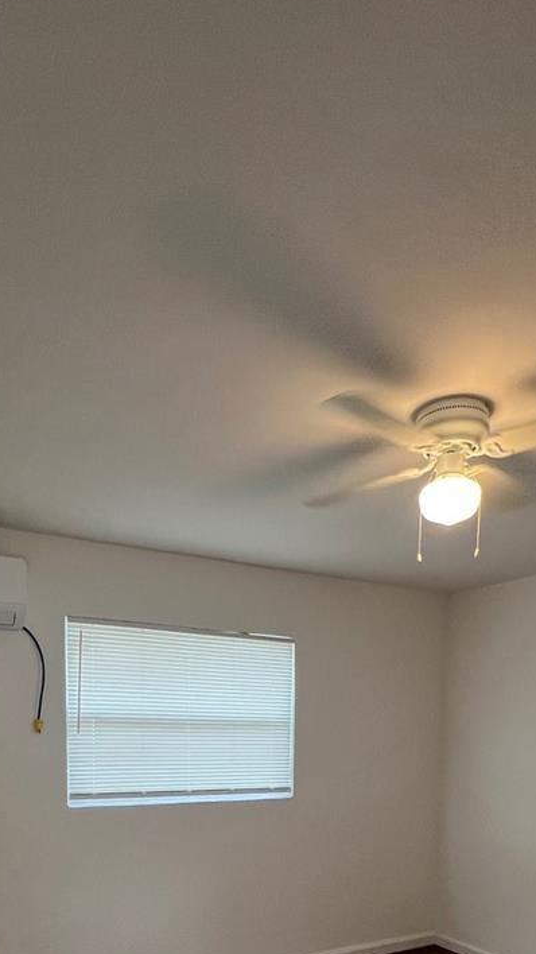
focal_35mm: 24
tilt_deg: -2.6
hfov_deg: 47.6
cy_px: 788
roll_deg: +0.8
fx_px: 607
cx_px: 246
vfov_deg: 67.7
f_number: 1.8
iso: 160
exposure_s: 1/120
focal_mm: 1.57
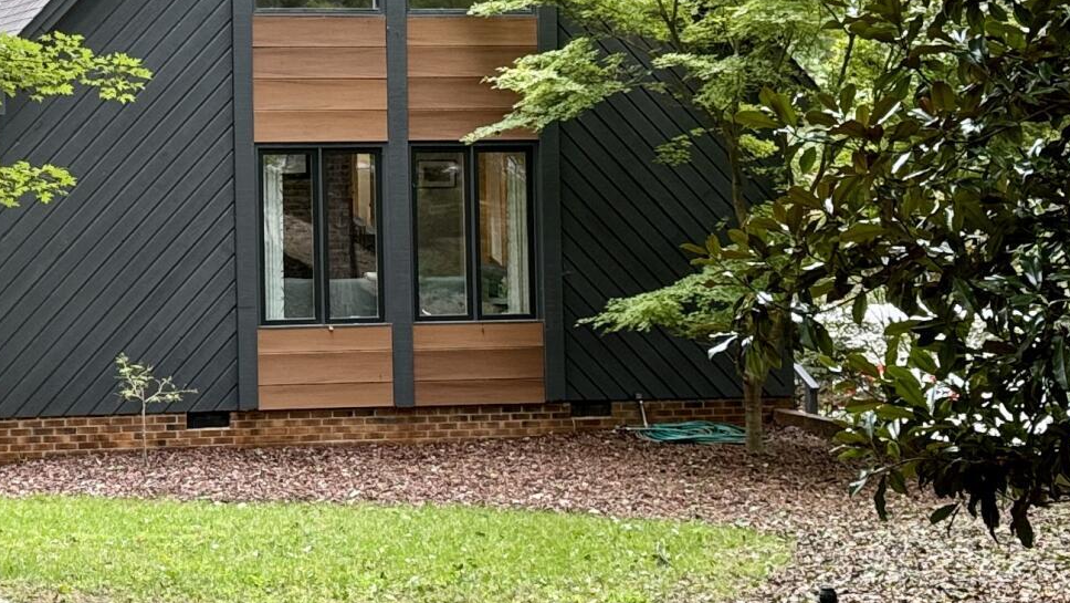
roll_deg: +0.4
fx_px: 2299
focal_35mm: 81
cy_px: 28
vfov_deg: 14.7
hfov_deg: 25.0
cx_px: 20
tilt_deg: +2.0
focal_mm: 6.76
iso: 125
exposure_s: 1/121
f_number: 1.78
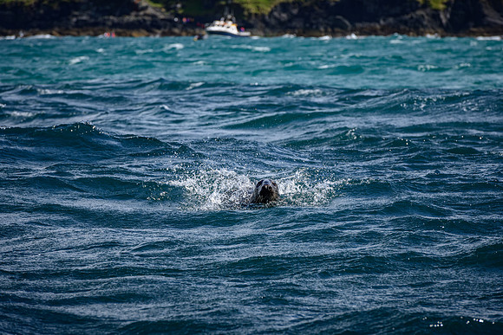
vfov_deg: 6.5
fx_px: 2940
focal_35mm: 210
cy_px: 168
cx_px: 252
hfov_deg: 9.8
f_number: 8
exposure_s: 1/640
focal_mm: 200
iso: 200
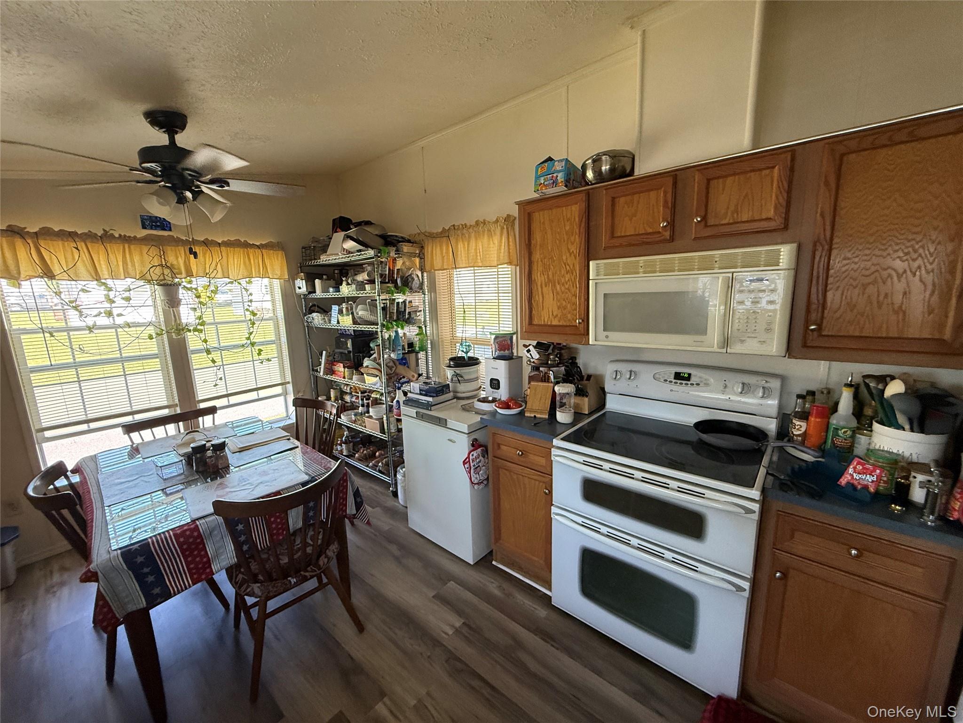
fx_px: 389
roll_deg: +1.7
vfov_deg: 85.7
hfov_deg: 102.1
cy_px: 362
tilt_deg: -8.5
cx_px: 482
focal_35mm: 14
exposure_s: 1/99
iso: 320
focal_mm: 2.22
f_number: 2.2
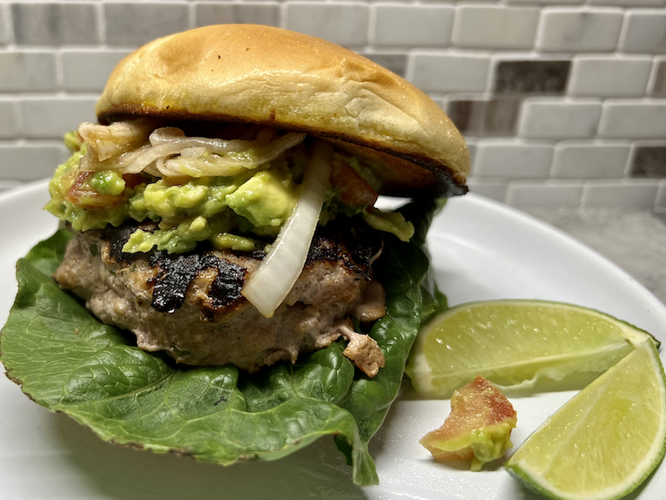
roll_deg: -1.8
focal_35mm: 34
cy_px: 228
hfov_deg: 53.2
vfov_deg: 41.8
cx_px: 239
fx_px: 654
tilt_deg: -24.6
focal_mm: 5.7
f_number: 1.5
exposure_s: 1/120
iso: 64
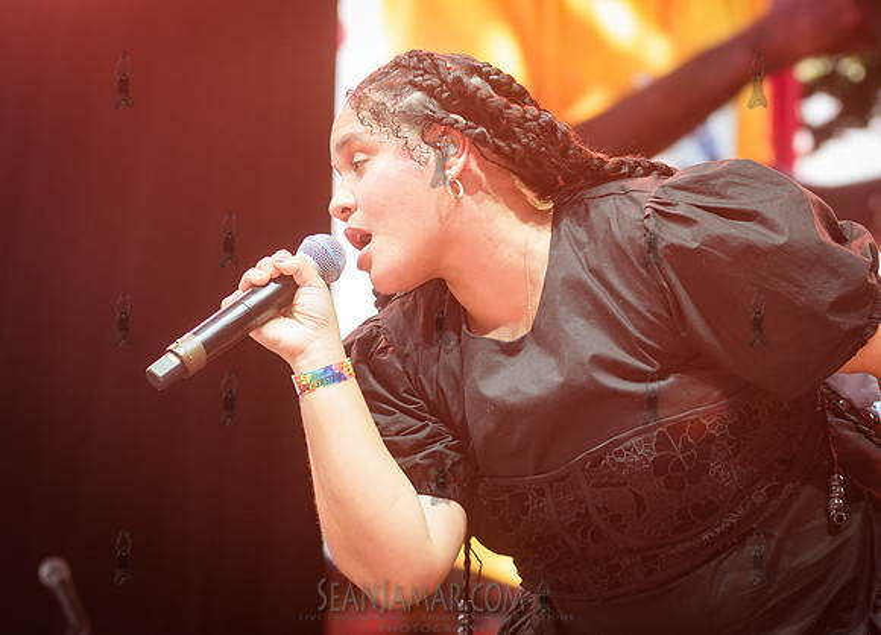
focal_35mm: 134
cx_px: 524
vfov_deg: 10.7
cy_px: 240
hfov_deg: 14.9
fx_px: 3375
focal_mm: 92
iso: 1000
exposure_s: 1/400
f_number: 4
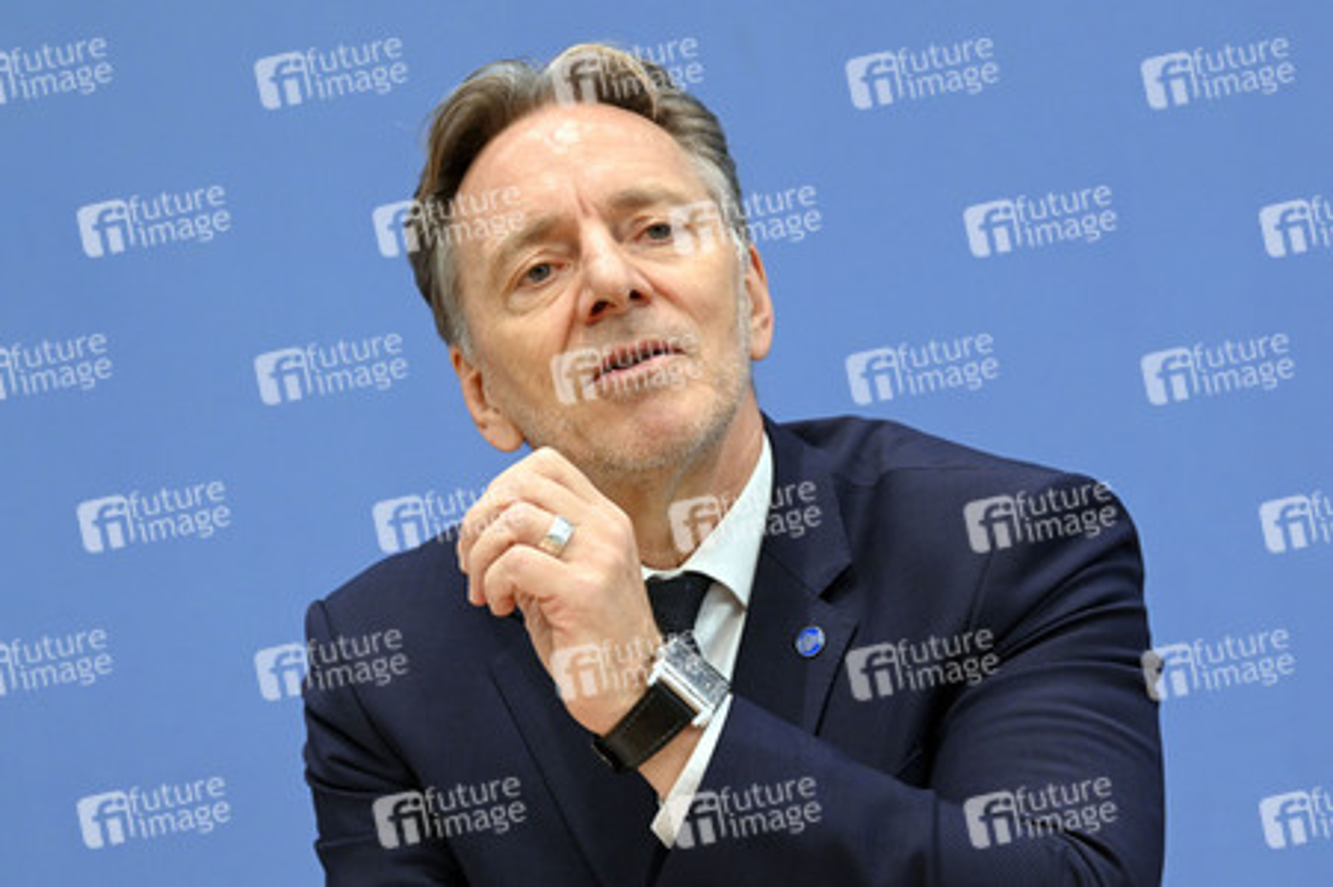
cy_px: 444
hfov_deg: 18.3
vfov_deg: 12.2
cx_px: 666
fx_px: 4144
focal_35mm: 112
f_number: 5.6
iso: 5000
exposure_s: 1/640
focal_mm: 112
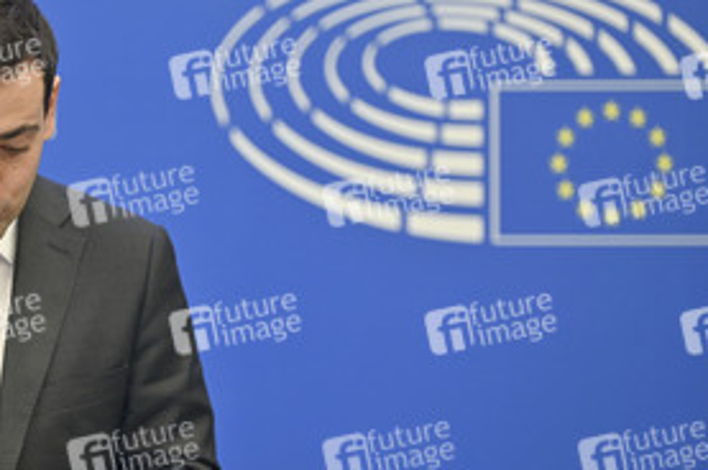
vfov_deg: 6.0
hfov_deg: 9.0
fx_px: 4479
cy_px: 261
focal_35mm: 228
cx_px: 167
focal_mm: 140
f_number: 2.8
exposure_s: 1/100
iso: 400
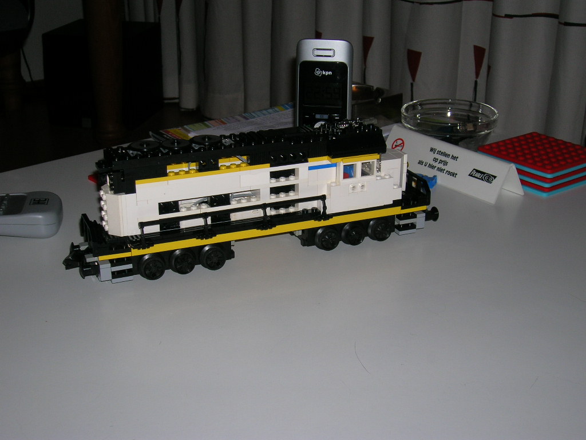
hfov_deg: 38.2
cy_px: 220
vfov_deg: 29.1
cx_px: 293
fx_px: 846
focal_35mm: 50
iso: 50
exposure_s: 1/60.1
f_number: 3.3
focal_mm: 8.4
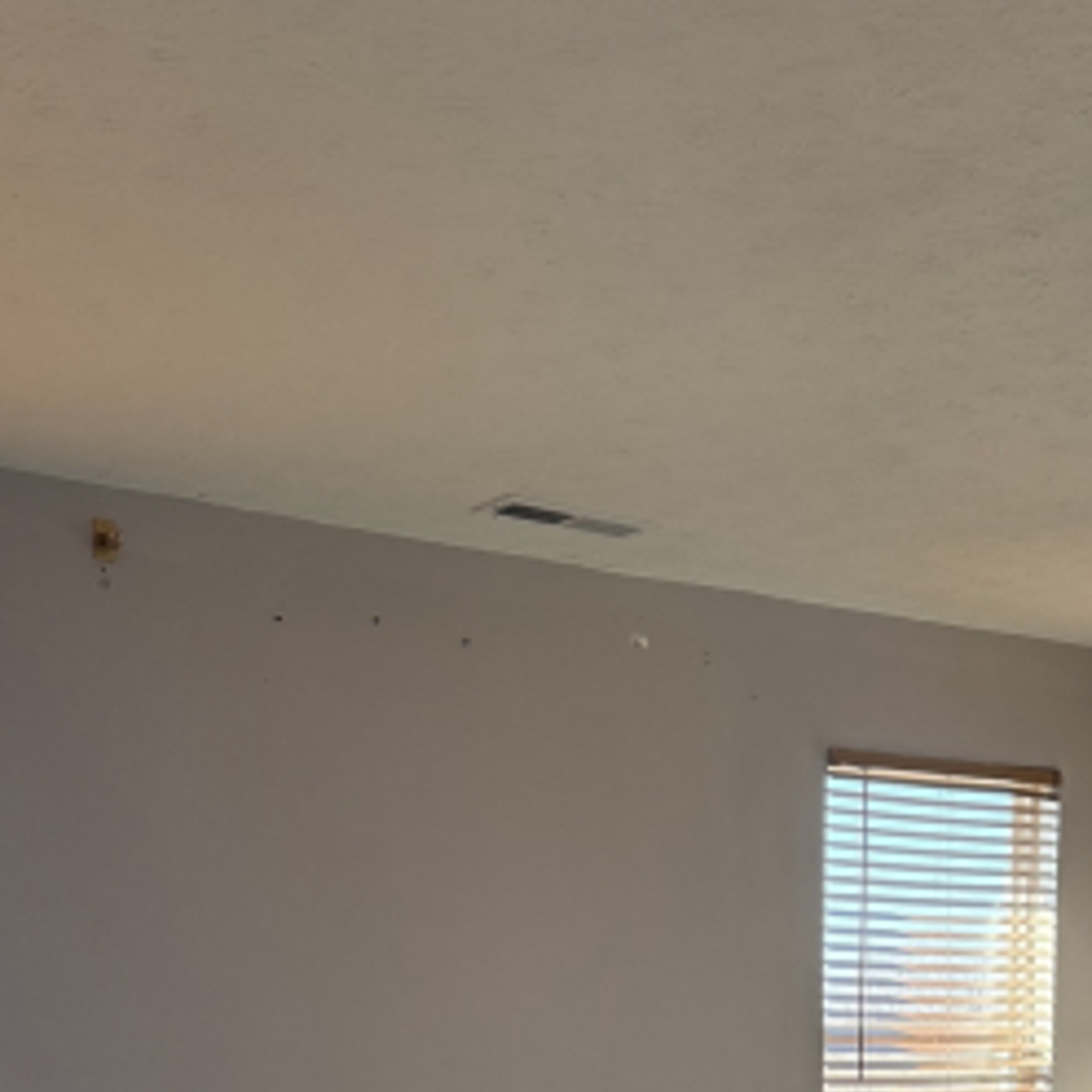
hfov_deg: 30.0
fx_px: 2034
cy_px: 1191
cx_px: 616
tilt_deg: -4.0
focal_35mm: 57
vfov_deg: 27.6
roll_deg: +0.2
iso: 200
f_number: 1.78
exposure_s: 1/243
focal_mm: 6.76
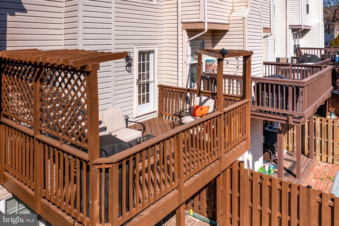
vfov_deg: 46.4
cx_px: 170
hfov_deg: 65.5
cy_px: 113
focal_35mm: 28
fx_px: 264
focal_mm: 10.26
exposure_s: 1/800
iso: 100
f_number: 4
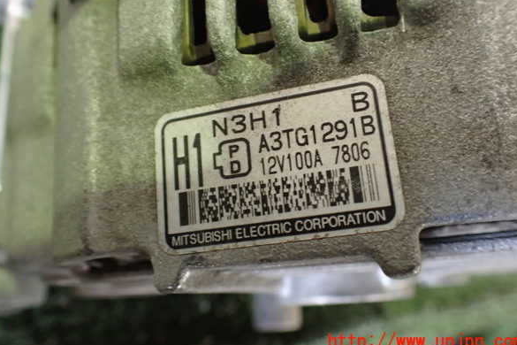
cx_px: 262
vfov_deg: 41.1
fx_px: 460
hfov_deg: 58.7
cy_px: 154
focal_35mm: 32
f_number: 2.3
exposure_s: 1/40
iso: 800
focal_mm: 5.4
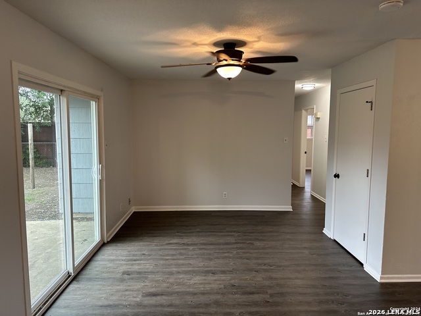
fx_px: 292
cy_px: 158
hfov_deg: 71.6
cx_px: 210
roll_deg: -0.7
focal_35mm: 24
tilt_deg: -4.5
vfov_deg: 56.8
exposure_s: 1/60
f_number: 1.78
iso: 125
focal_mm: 6.86
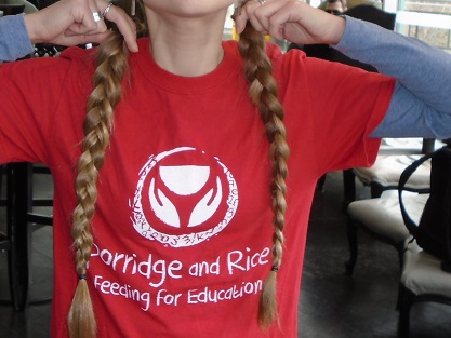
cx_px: 224
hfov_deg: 28.2
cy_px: 81
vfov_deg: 21.1
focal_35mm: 69
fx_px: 899
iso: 100
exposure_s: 1/40
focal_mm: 6.4
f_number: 3.8
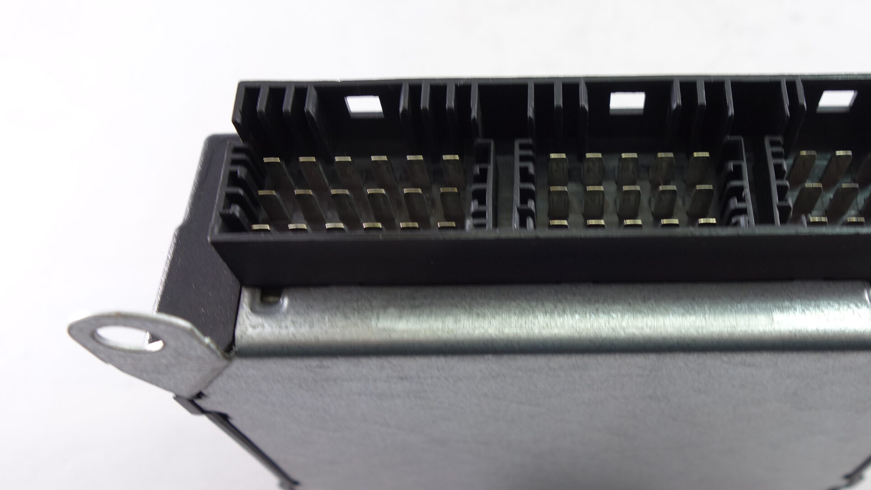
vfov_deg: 30.4
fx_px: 901
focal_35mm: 39
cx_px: 557
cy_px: 258
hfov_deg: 51.0
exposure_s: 1/13
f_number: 4
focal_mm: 10.4
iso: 160
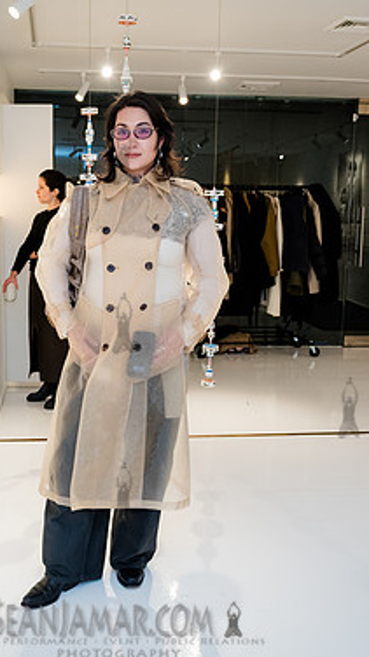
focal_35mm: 40
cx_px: 131
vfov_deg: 50.5
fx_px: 697
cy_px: 323
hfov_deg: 29.5
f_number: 4
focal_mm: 24
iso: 1600
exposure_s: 1/200
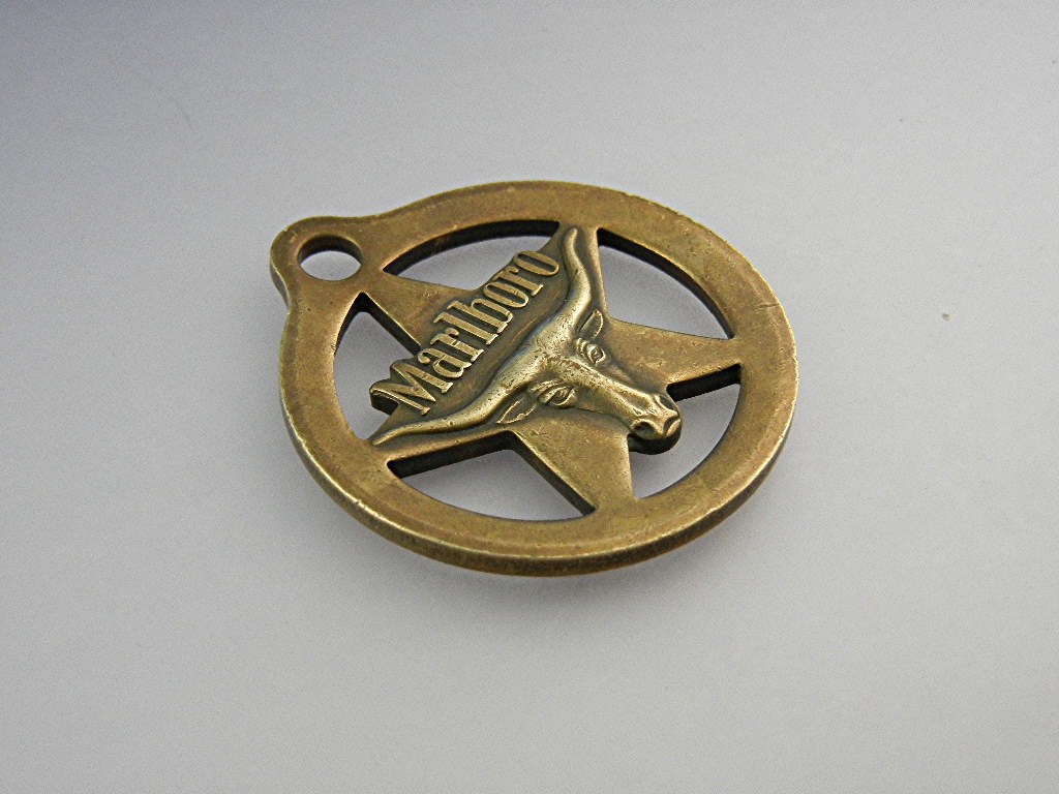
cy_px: 397
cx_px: 530
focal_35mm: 59
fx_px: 1805
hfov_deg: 32.7
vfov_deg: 24.8
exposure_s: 1/47.3
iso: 400
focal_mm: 10.6
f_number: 4
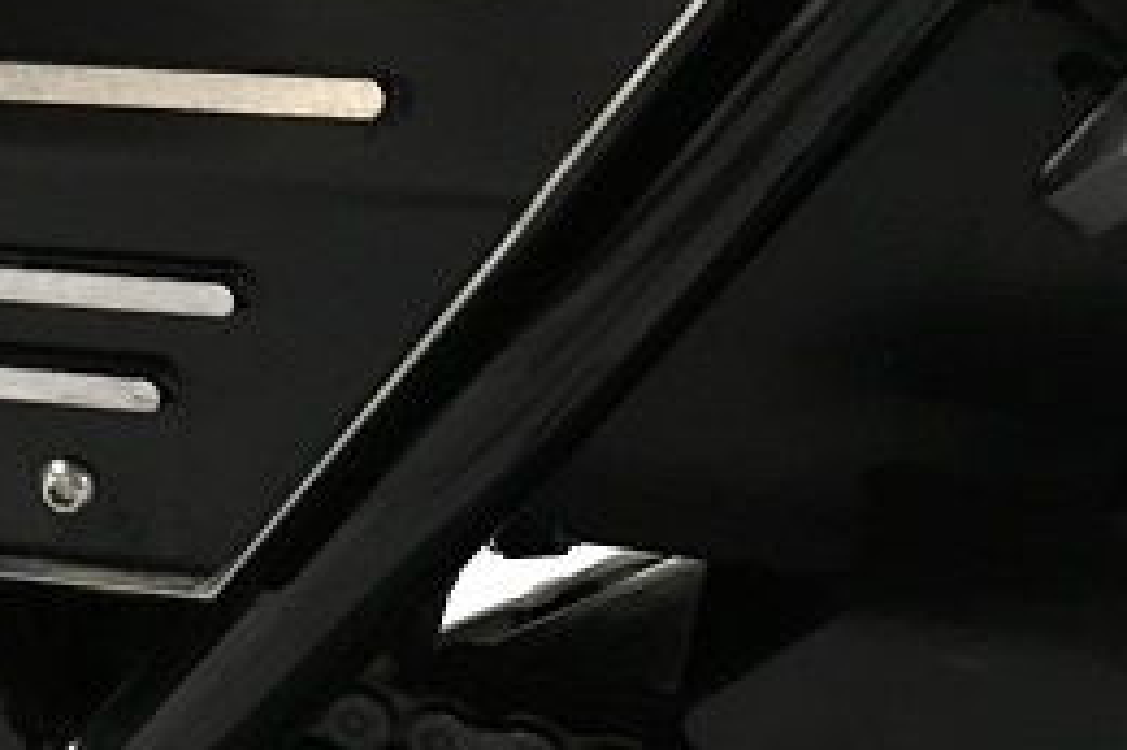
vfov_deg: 16.2
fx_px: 2565
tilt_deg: -7.3
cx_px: 299
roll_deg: -2.1
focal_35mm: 82
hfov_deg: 24.5
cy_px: -46
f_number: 2.2
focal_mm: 4.15
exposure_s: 1/15
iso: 640
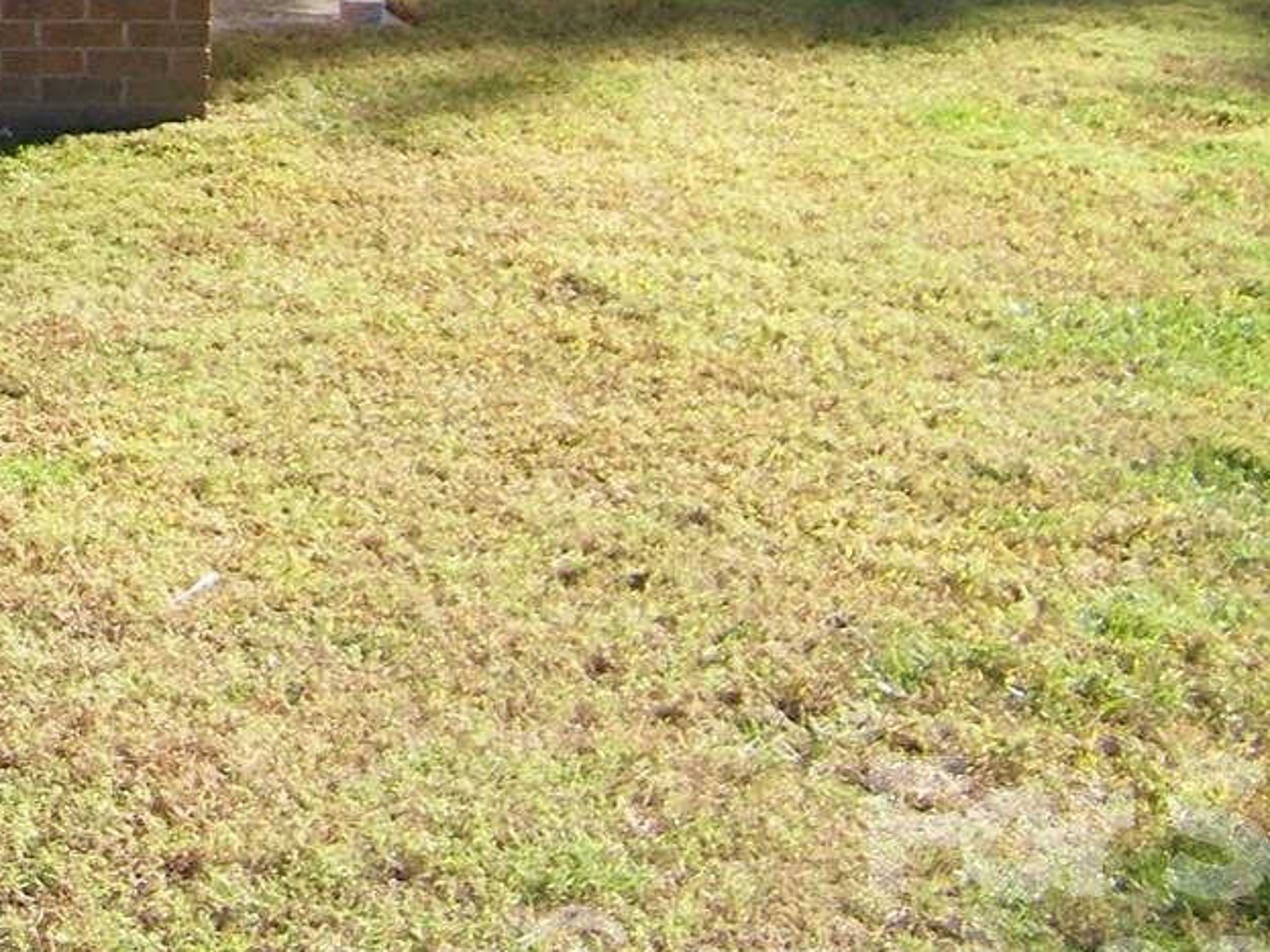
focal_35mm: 92
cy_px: -410
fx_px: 3375
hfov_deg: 19.0
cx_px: -569
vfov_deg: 15.1
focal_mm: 5
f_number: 3.5
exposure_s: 1/200
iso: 80
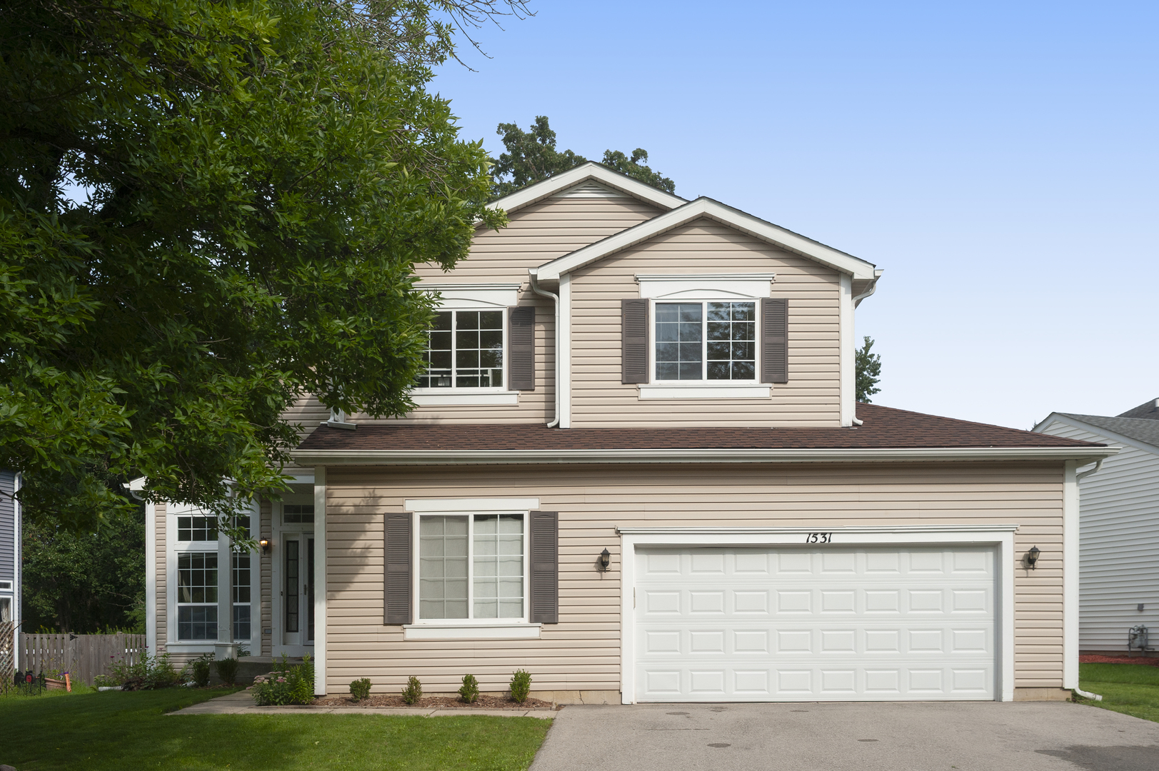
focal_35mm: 35
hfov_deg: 54.5
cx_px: 580
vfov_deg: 37.8
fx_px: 1126
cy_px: 386
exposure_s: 1/1250
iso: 400
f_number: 8
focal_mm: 35
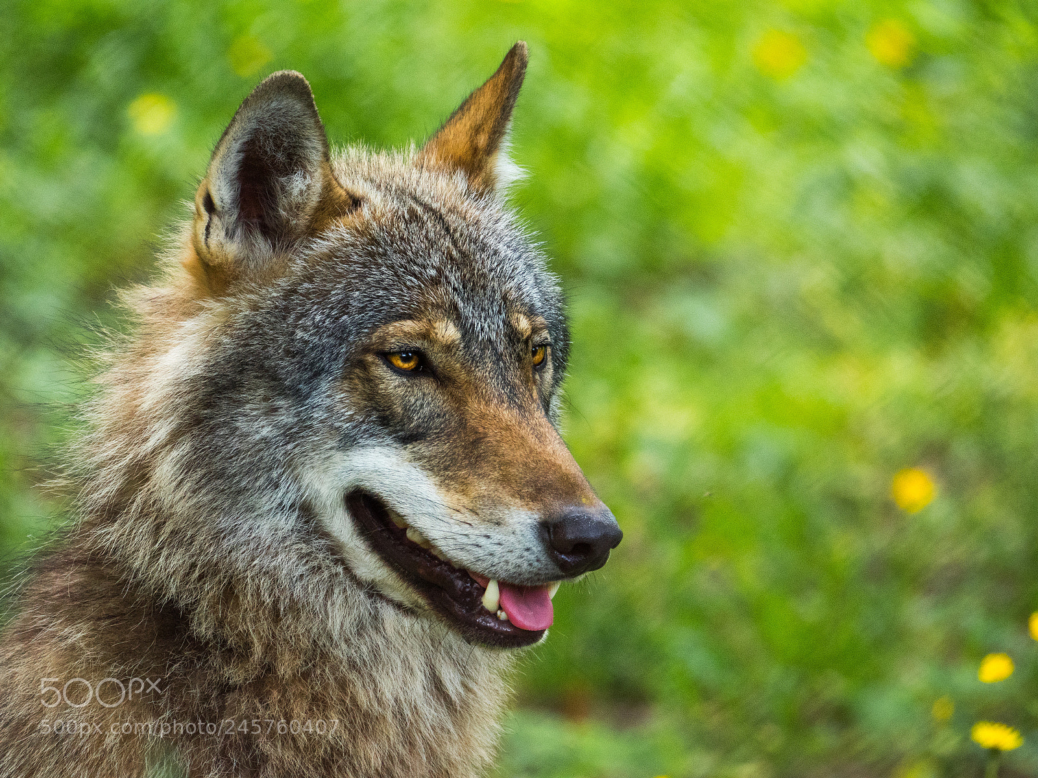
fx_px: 23989
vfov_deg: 1.9
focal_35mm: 800
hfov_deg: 2.5
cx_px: 519
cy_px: 389
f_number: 7.1
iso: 1600
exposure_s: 1/200
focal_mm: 400
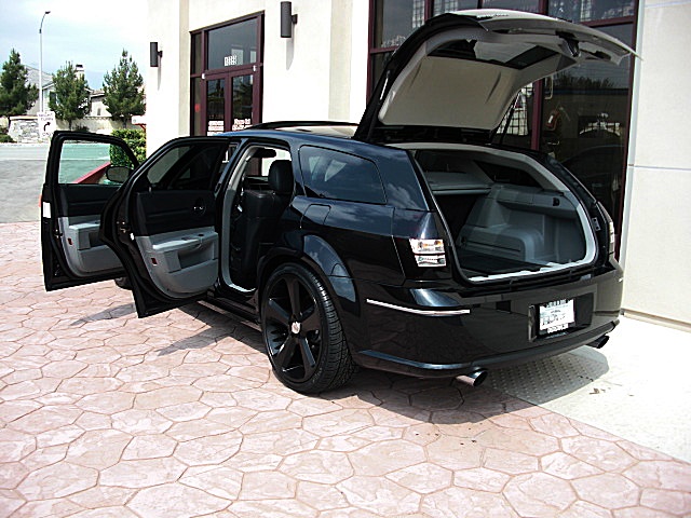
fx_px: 719
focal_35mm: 36
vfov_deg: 39.7
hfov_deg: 51.4
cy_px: 259
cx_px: 346
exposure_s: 1/500
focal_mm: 6.3
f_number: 2.8
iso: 50
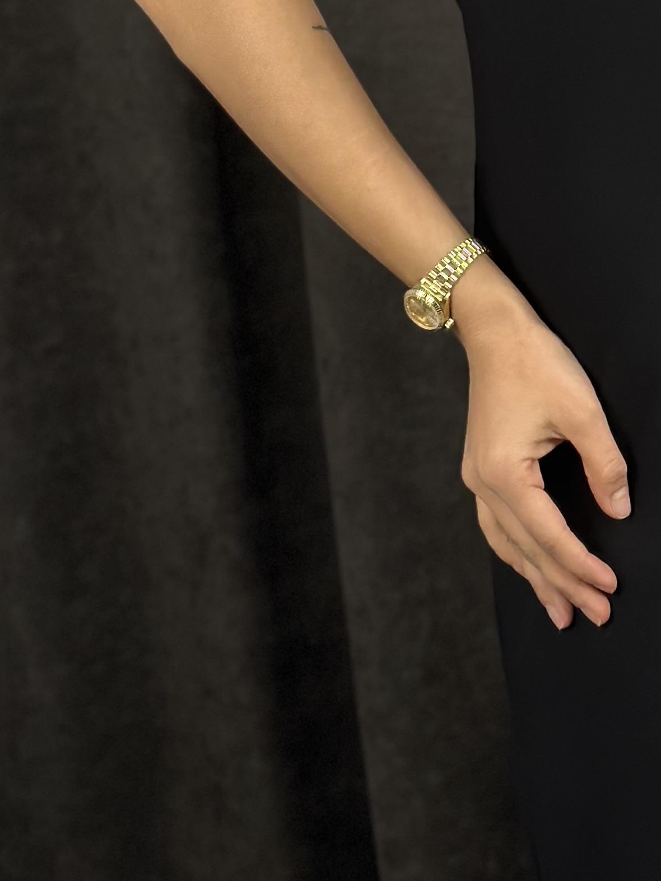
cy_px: -55
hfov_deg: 11.8
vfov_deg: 15.6
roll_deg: +1.7
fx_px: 3131
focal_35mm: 123
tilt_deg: -26.5
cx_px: 753
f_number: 1.78
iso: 160
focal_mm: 6.86
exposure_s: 1/100
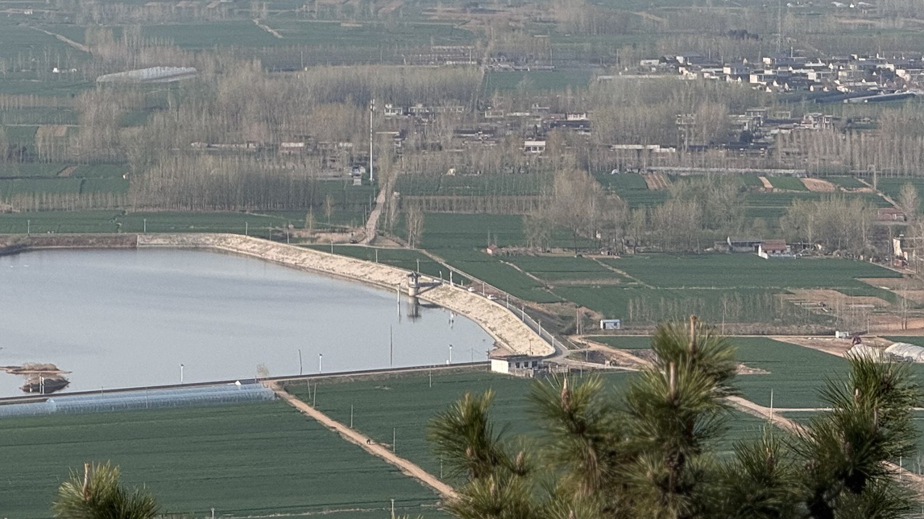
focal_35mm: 228
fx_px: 5586
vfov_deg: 5.3
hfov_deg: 9.4
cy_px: 52
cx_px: 179
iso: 50
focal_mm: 15.66
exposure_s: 1/1048
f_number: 2.8
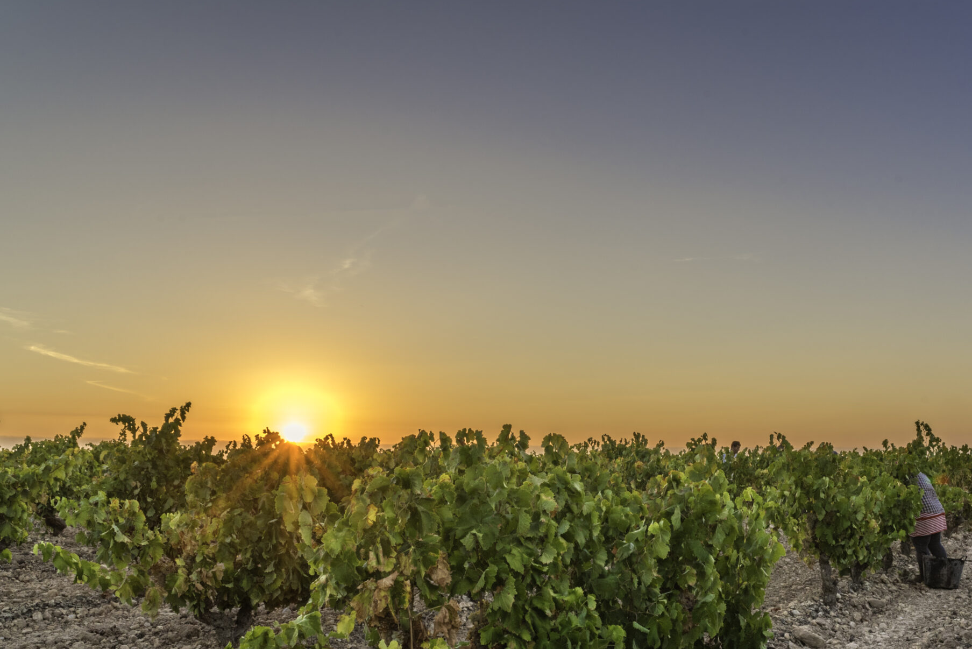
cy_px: 453
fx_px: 918
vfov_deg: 38.3
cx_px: 607
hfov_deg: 55.1
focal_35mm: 34
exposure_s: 1/100
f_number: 14
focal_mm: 24
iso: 250
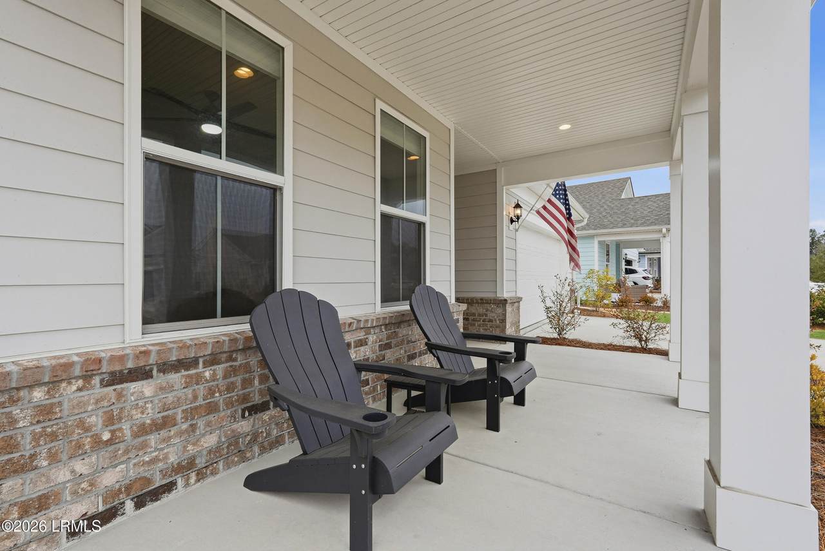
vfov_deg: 73.8
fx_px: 367
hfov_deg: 96.7
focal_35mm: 16
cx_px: 412
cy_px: 276
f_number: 9
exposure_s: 1/2500
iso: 320
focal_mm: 16
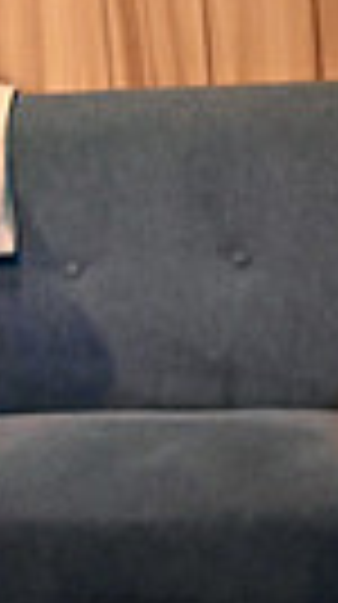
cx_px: -856
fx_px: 23159
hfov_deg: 0.8
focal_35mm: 1448
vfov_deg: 1.5
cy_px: 14
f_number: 6.3
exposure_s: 1/200
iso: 10000
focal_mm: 320
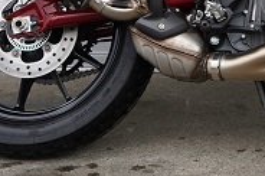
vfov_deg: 9.1
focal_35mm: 146
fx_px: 1073
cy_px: -91
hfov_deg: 13.7
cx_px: 323
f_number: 5.6
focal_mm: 38
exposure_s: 1/40
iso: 100
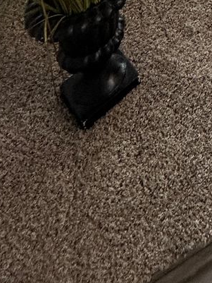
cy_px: -378
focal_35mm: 67
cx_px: 408
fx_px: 547
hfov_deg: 17.0
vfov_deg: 15.7
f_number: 2.2
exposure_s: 1/120
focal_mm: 2.22
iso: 125
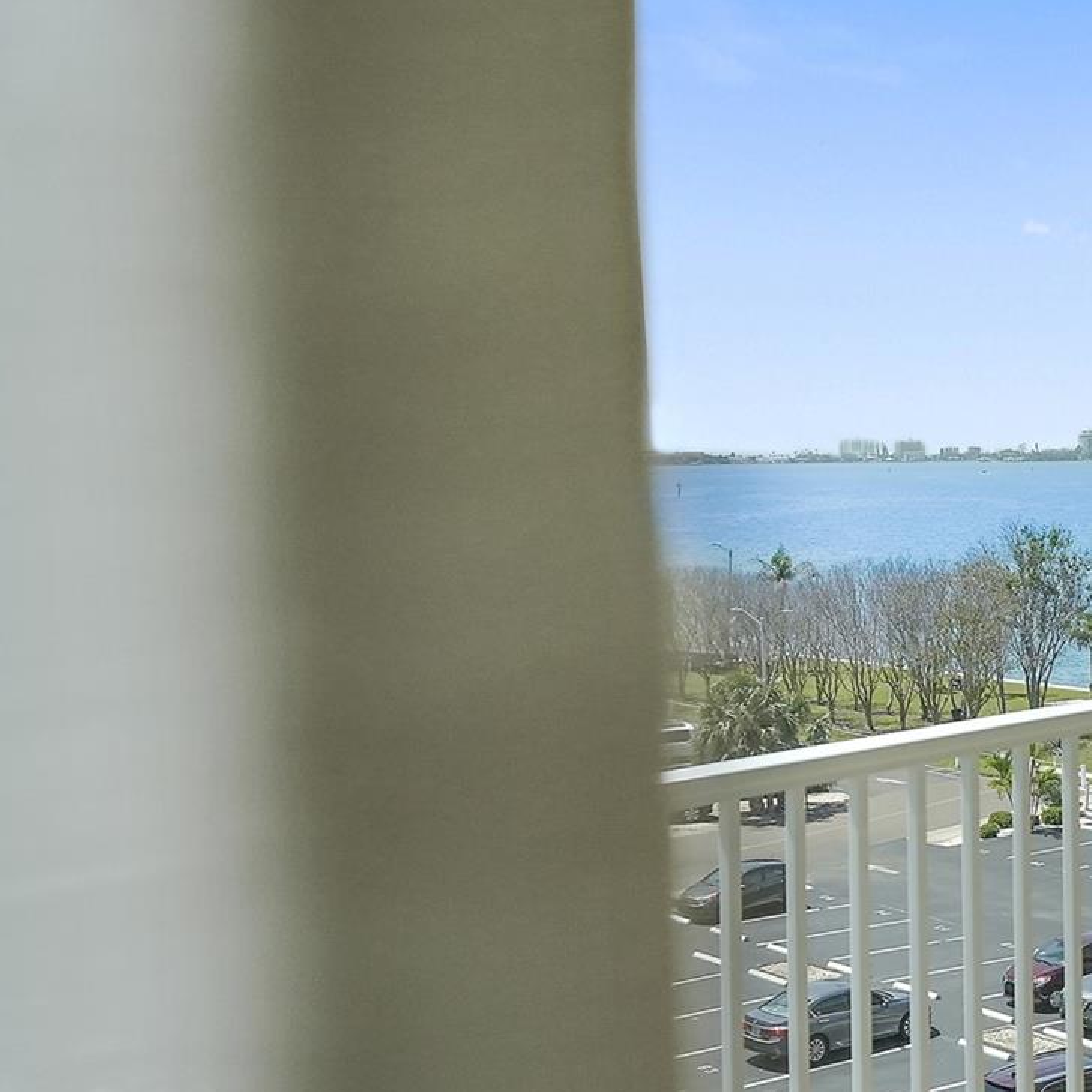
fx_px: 2103
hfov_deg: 27.6
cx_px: 1069
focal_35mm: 59
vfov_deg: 29.1
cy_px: 461
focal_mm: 31.5
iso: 1600
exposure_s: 1/1250
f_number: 5.6
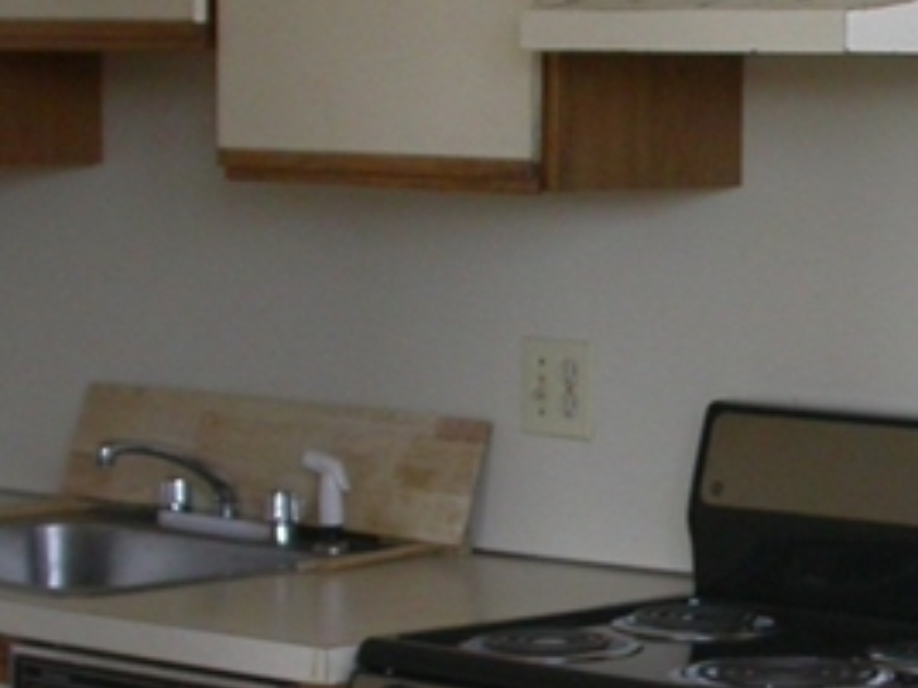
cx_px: 1014
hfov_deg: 13.3
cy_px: 483
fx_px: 3845
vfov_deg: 10.2
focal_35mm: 145
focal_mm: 7.85
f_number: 3
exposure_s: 1/52.6
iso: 100
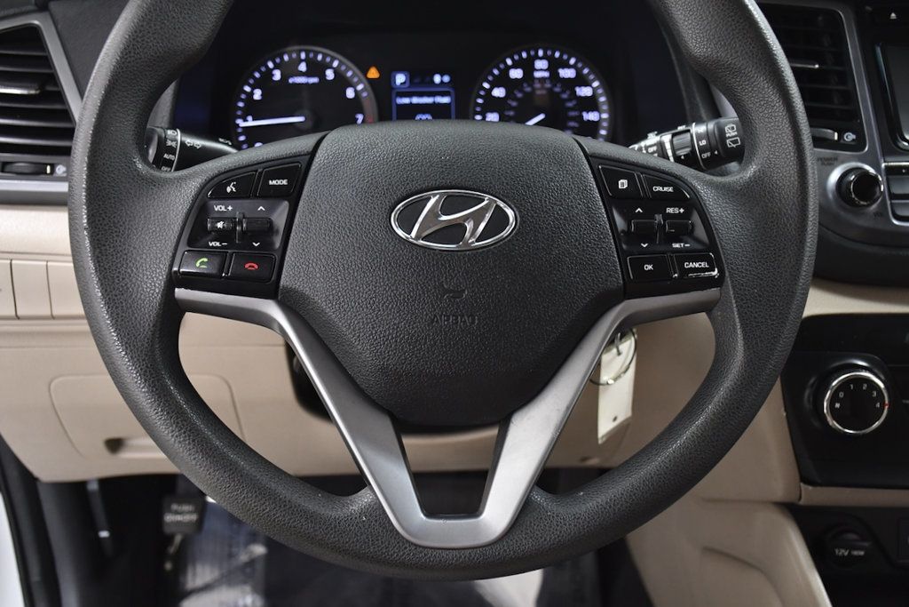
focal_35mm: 39
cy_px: 304
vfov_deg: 34.2
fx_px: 985
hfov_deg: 49.5
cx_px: 454
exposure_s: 1/160
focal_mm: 26
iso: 1250
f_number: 4
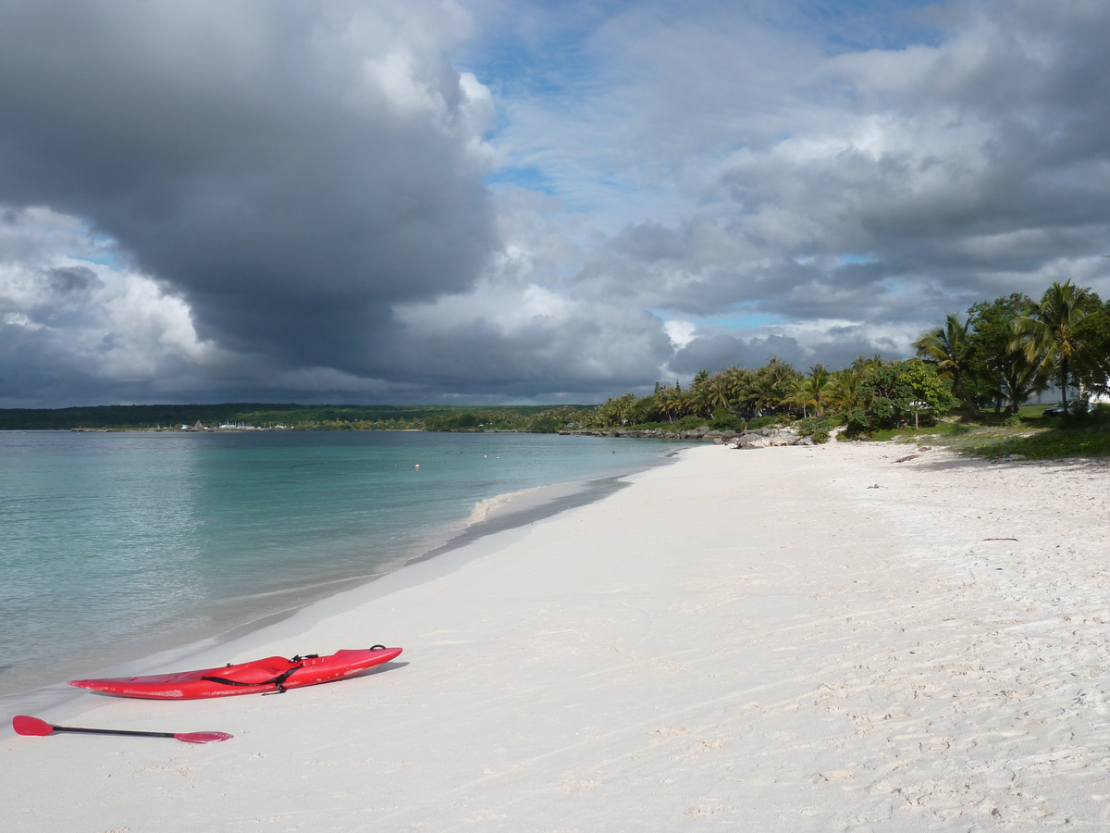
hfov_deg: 56.8
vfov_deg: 44.2
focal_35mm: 32
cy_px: 416
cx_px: 555
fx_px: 1026
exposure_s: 1/1300
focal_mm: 5.3
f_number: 3.5
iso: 80
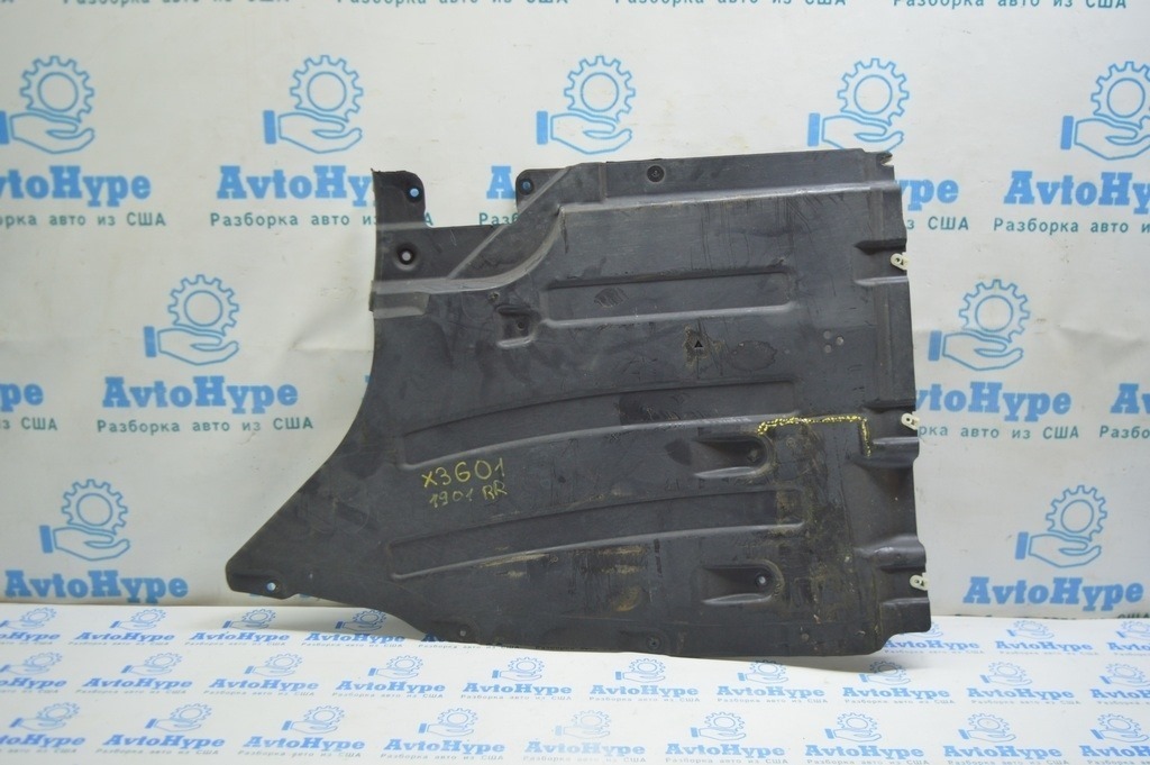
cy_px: 382
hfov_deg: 57.3
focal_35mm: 33
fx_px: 1053
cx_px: 575
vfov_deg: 39.9
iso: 400
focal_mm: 22
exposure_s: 1/40
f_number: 3.8
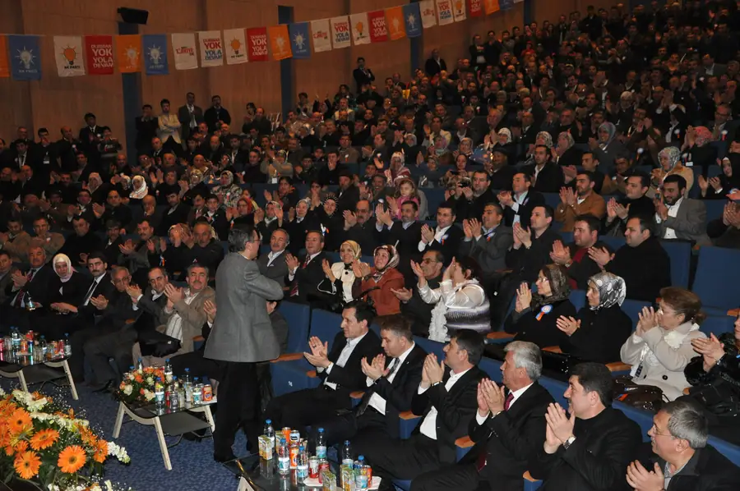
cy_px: 246
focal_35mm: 39
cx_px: 370
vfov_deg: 34.1
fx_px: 801
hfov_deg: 49.6
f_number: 4
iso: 800
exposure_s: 1/60
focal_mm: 26
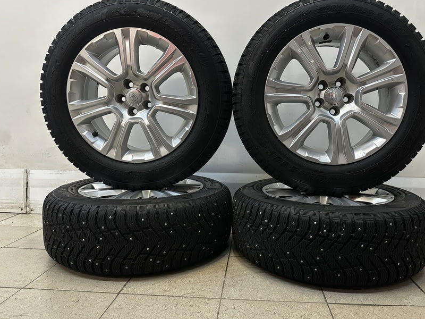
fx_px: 331
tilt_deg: -5.3
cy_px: 155
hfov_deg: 65.2
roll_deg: -0.6
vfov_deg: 51.3
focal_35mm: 27
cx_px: 231
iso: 200
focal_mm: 6.86
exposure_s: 1/51
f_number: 1.78
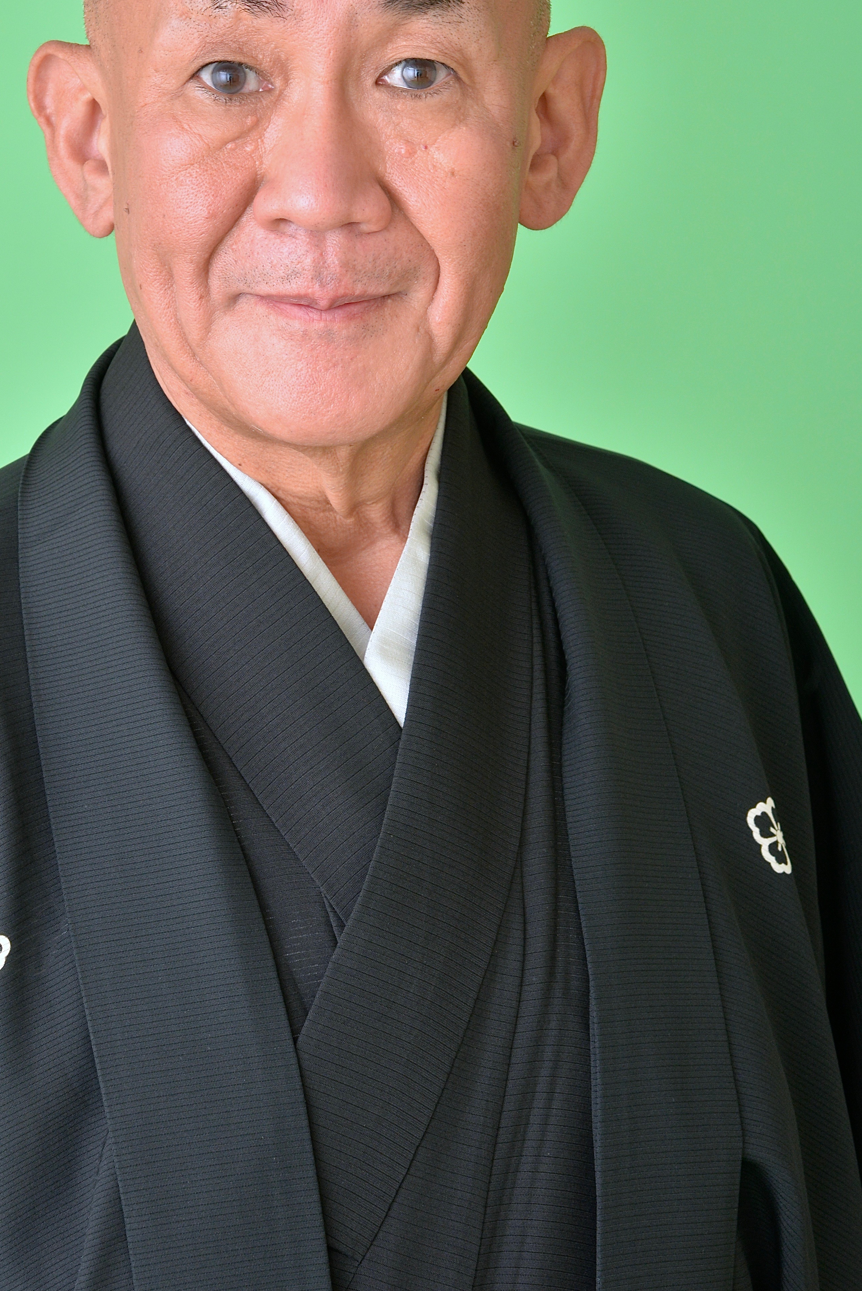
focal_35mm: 128
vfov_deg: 16.0
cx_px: 323
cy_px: 430
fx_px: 4592
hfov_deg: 10.7
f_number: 16
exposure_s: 1/160
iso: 400
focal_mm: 82
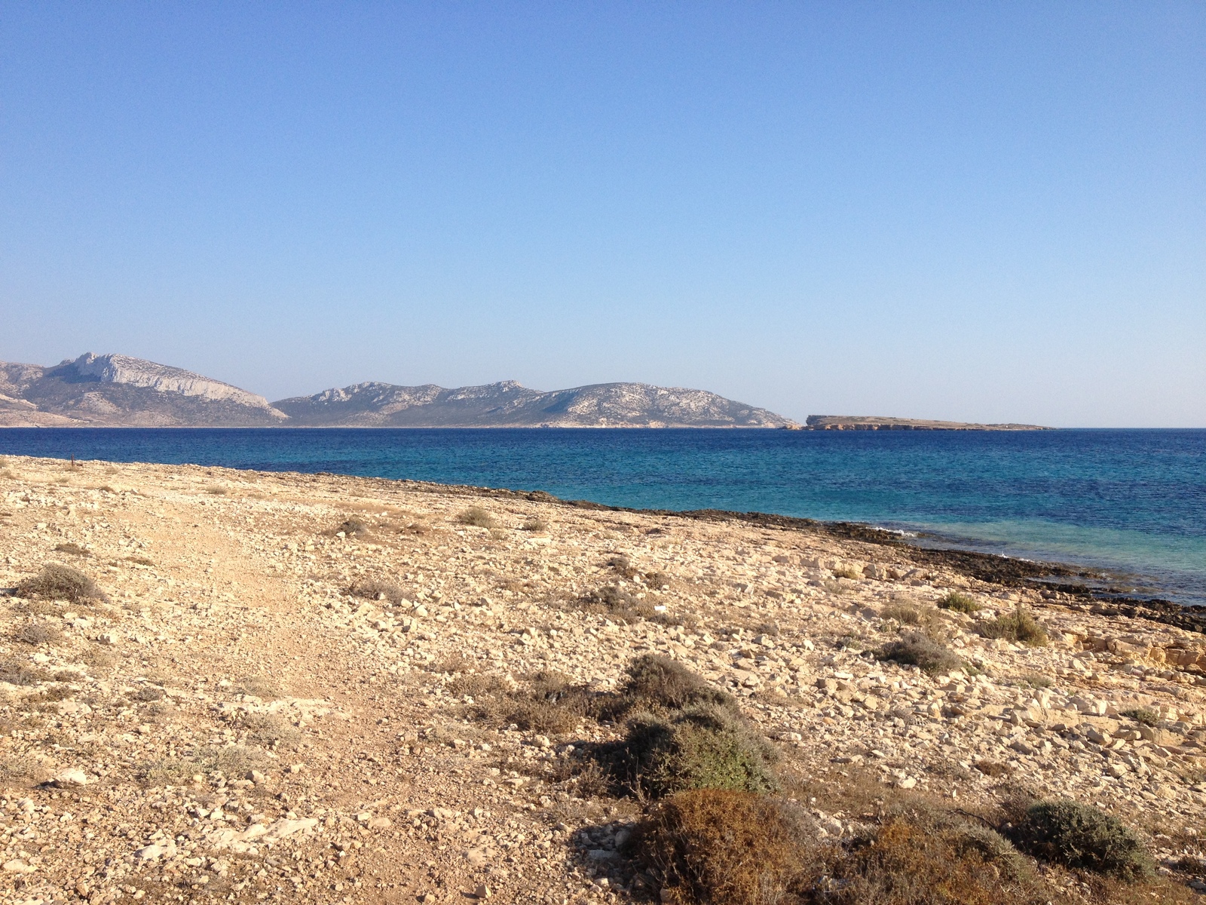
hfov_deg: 52.6
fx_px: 1219
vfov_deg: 40.7
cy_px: 452
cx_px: 603
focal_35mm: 35
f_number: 2.4
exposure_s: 1/1577
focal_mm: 4.28
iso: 50
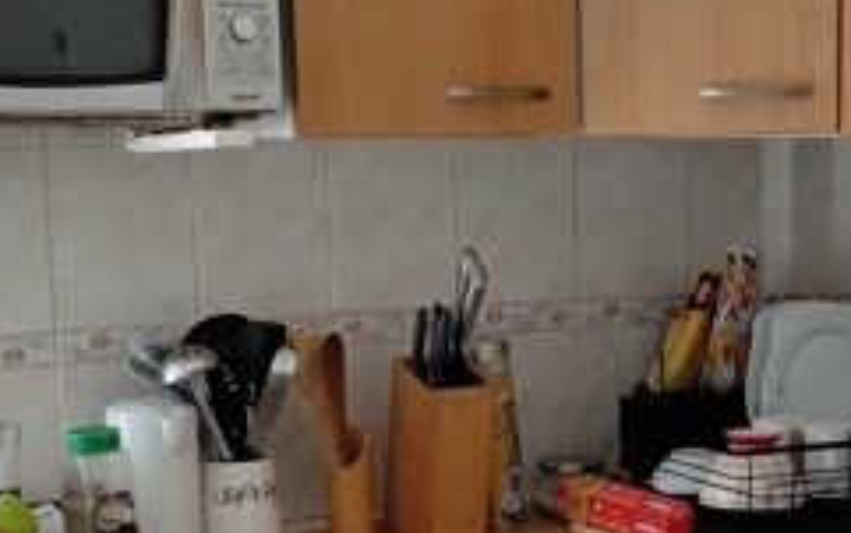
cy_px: 477
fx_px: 2205
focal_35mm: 95
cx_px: 643
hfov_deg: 21.6
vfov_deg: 13.7
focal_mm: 4.05
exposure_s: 1/50
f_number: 1.8
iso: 255
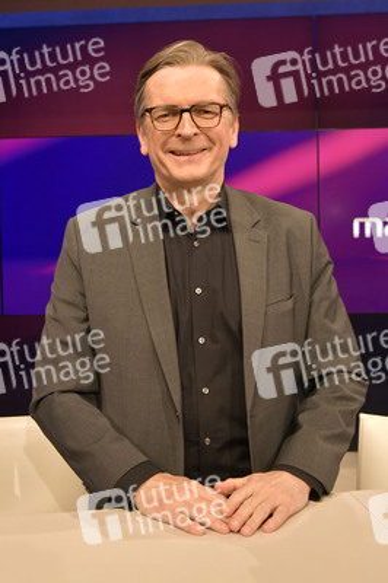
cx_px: 194
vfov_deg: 54.5
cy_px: 292
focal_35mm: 35
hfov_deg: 37.8
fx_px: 567
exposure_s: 1/200
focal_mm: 35
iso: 2000
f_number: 5.6
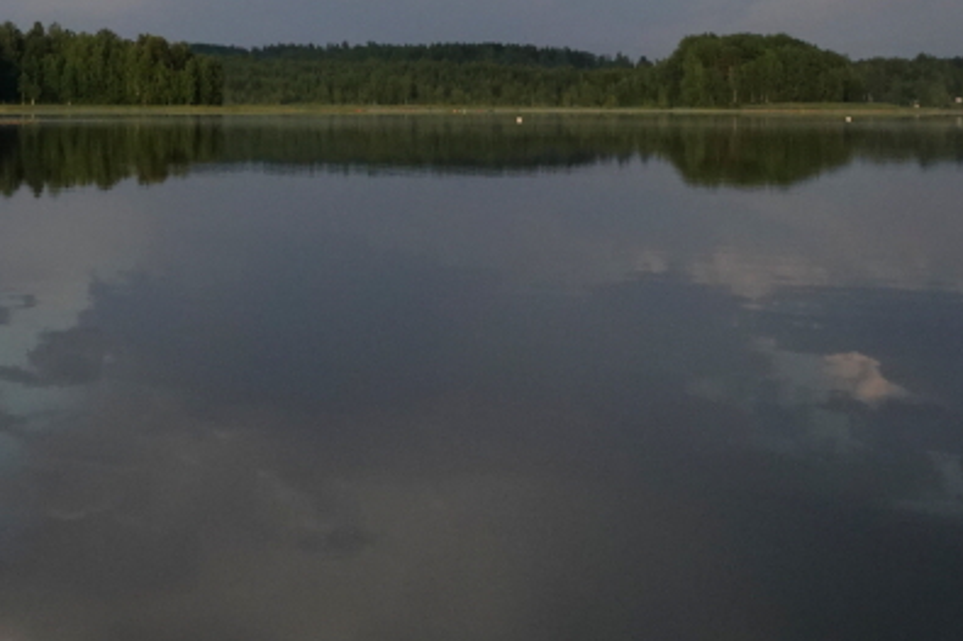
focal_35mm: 82
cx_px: 39
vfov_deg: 16.2
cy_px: -45
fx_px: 2192
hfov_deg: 23.9
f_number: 11
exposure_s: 1/320
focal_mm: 13.31
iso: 800
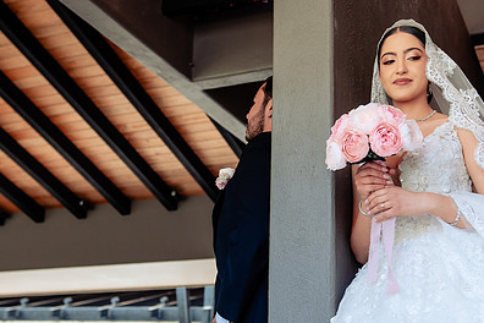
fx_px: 793
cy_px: 184
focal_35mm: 59
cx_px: 252
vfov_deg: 23.0
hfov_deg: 33.9
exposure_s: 1/250
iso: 500
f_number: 3.5
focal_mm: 38
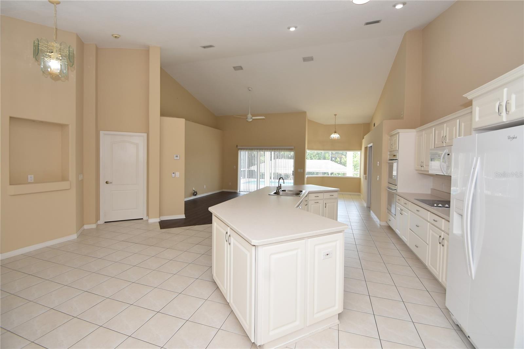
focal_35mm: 15
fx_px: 218
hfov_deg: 100.4
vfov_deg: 77.3
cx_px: 262
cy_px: 174
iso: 200
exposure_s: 1/100
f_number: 5
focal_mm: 10
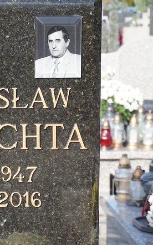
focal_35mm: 155
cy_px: 130
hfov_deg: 8.4
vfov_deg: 13.5
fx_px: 1035
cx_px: -39
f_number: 6.3
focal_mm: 50
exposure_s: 1/160
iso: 100
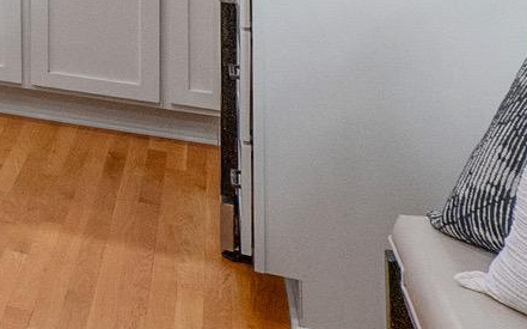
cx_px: -553
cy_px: -204
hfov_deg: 18.2
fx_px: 1019
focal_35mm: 71
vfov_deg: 16.3
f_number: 4
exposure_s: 1/200
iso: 640
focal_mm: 10
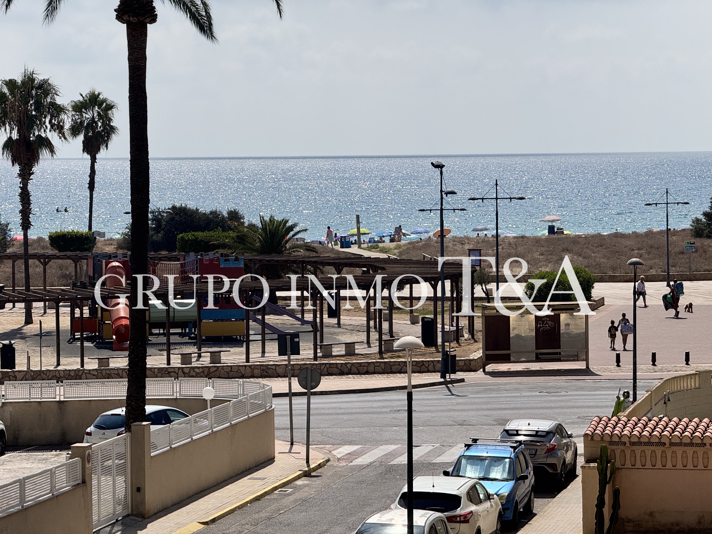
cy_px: 267
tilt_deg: -3.0
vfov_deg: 12.3
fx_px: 2468
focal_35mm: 120
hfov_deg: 16.4
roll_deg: +0.8
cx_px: 356
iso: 50
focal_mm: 15.66
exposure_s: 1/4651
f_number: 2.8
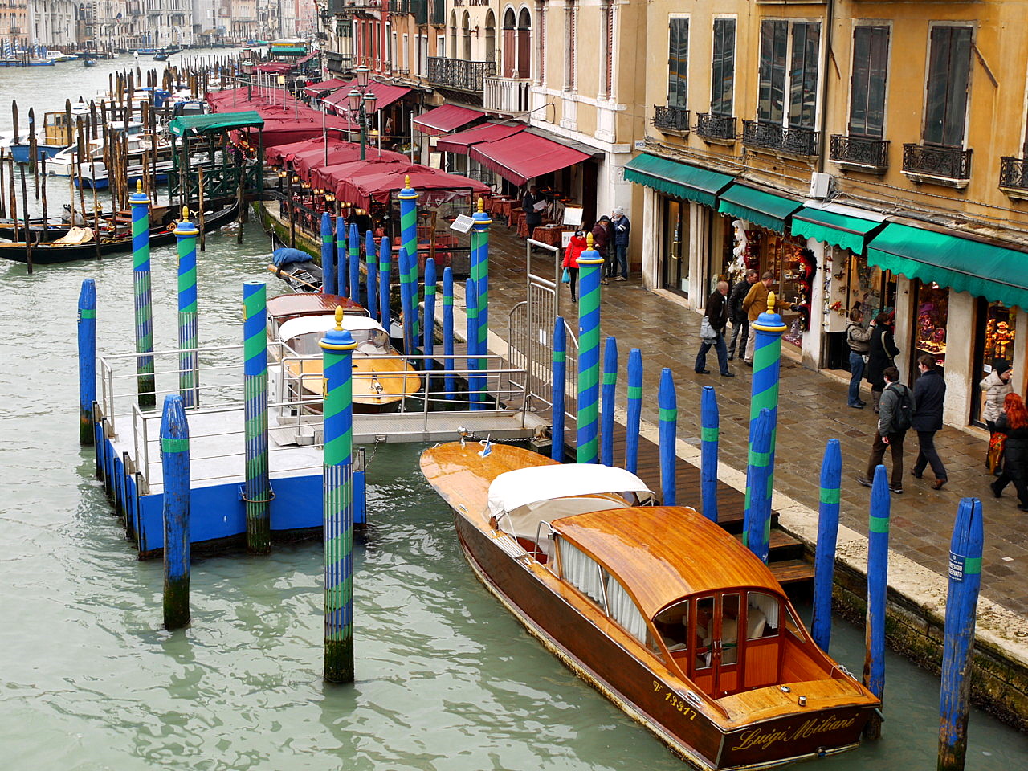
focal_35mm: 50
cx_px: 514
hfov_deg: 38.2
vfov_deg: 29.1
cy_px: 386
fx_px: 1485
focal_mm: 25
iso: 100
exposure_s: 1/40
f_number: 4.9
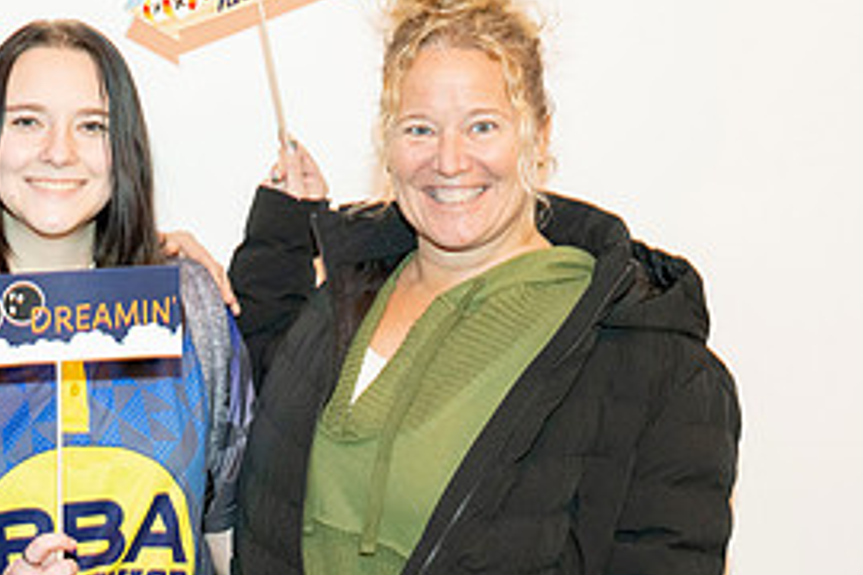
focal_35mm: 103
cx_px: 58
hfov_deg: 19.4
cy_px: 350
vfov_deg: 13.3
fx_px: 2469
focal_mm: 48
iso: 1600
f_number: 5.6
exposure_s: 1/60
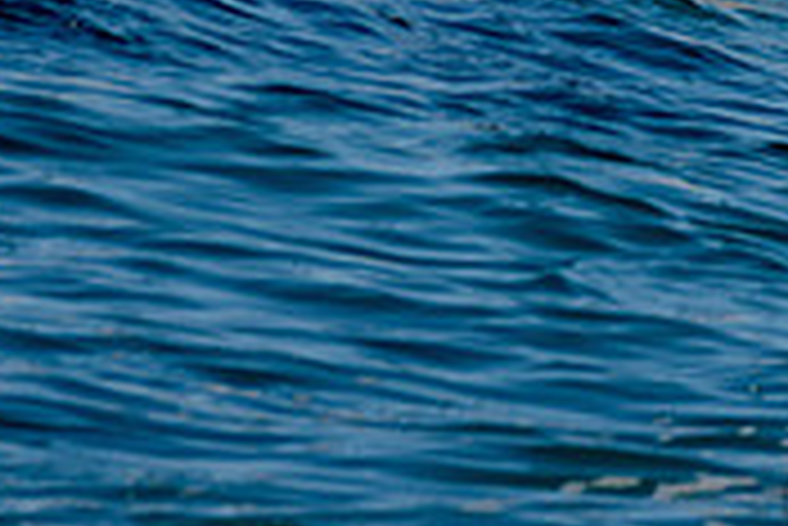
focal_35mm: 2024
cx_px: 1024
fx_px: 44339
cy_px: -340
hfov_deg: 1.0
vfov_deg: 0.7
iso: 360
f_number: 5.6
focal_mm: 500
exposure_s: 1/2000
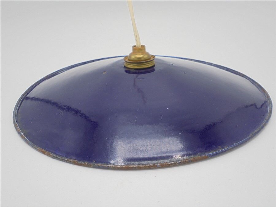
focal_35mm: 34
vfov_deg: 41.8
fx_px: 271
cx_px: 138
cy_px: 104
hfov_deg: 54.0
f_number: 4
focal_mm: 6.1
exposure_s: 1/160
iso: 100
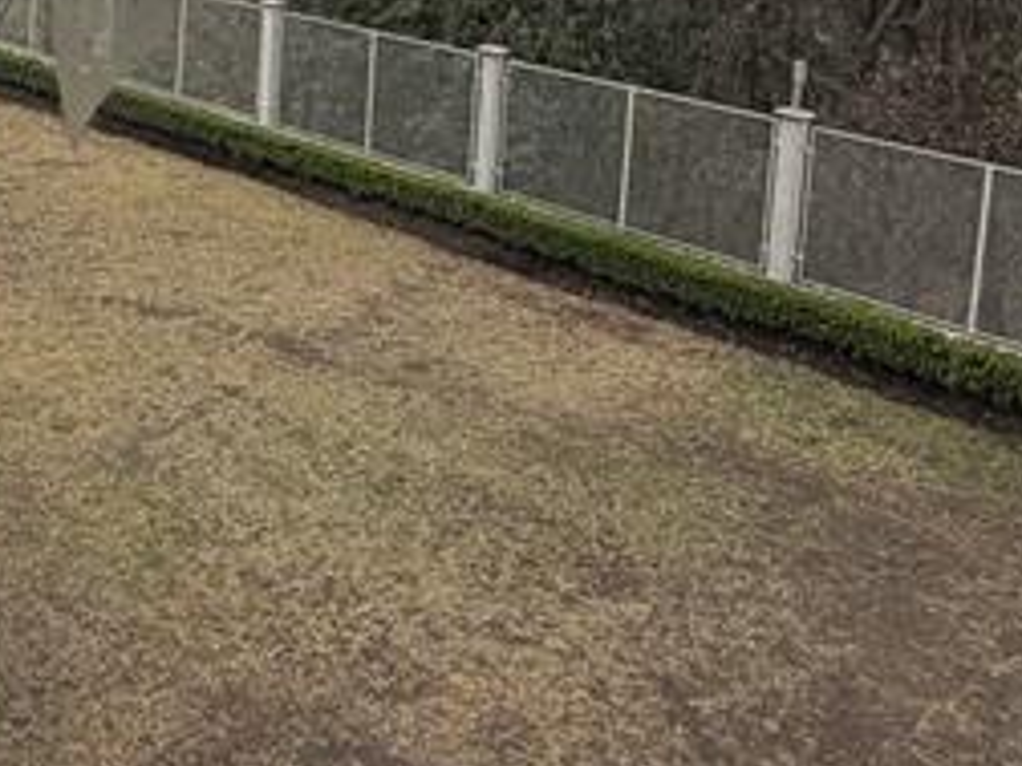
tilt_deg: -7.4
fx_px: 1683
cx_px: 138
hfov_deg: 32.4
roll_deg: -1.8
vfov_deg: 24.3
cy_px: -36
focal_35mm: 57
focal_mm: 2.22
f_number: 2.2
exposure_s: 1/709
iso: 40
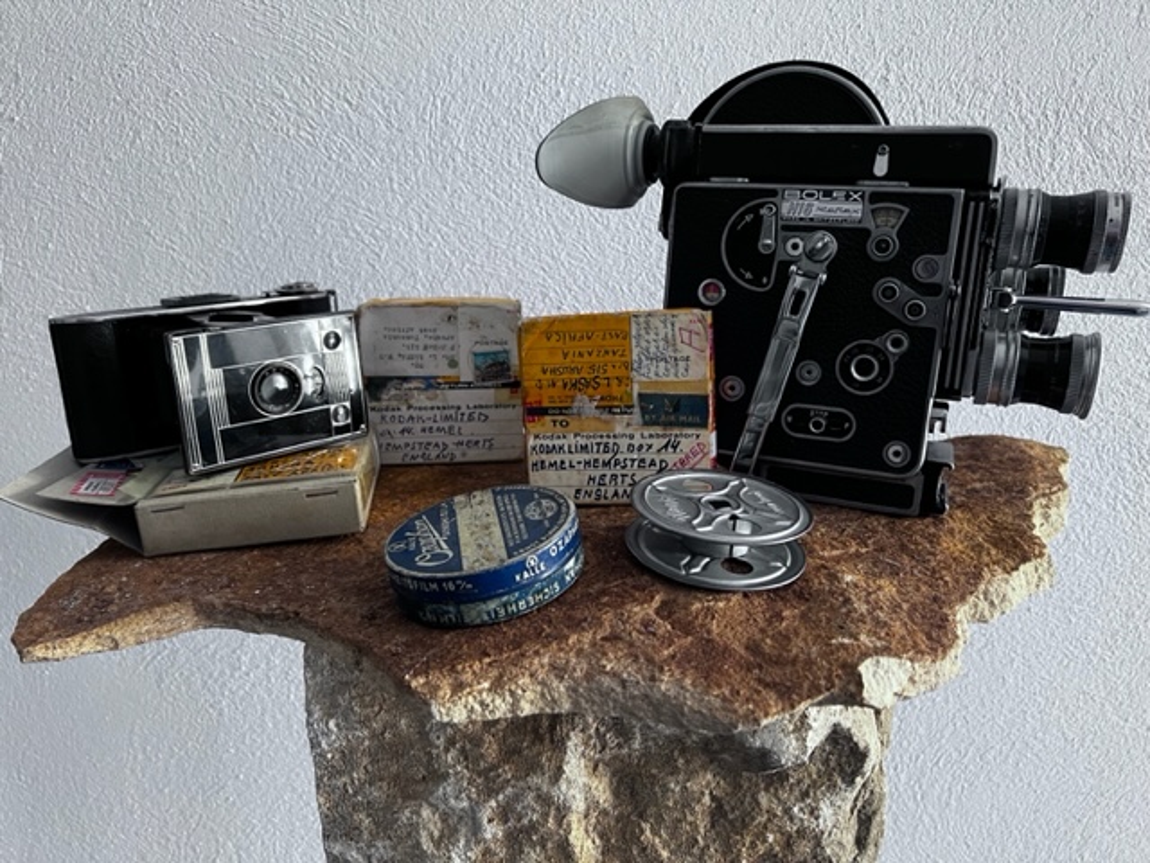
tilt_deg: -13.2
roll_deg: +0.2
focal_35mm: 26
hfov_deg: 67.3
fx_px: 864
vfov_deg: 53.1
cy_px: 432
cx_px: 575
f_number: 1.5
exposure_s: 1/60
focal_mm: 5.7
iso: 200
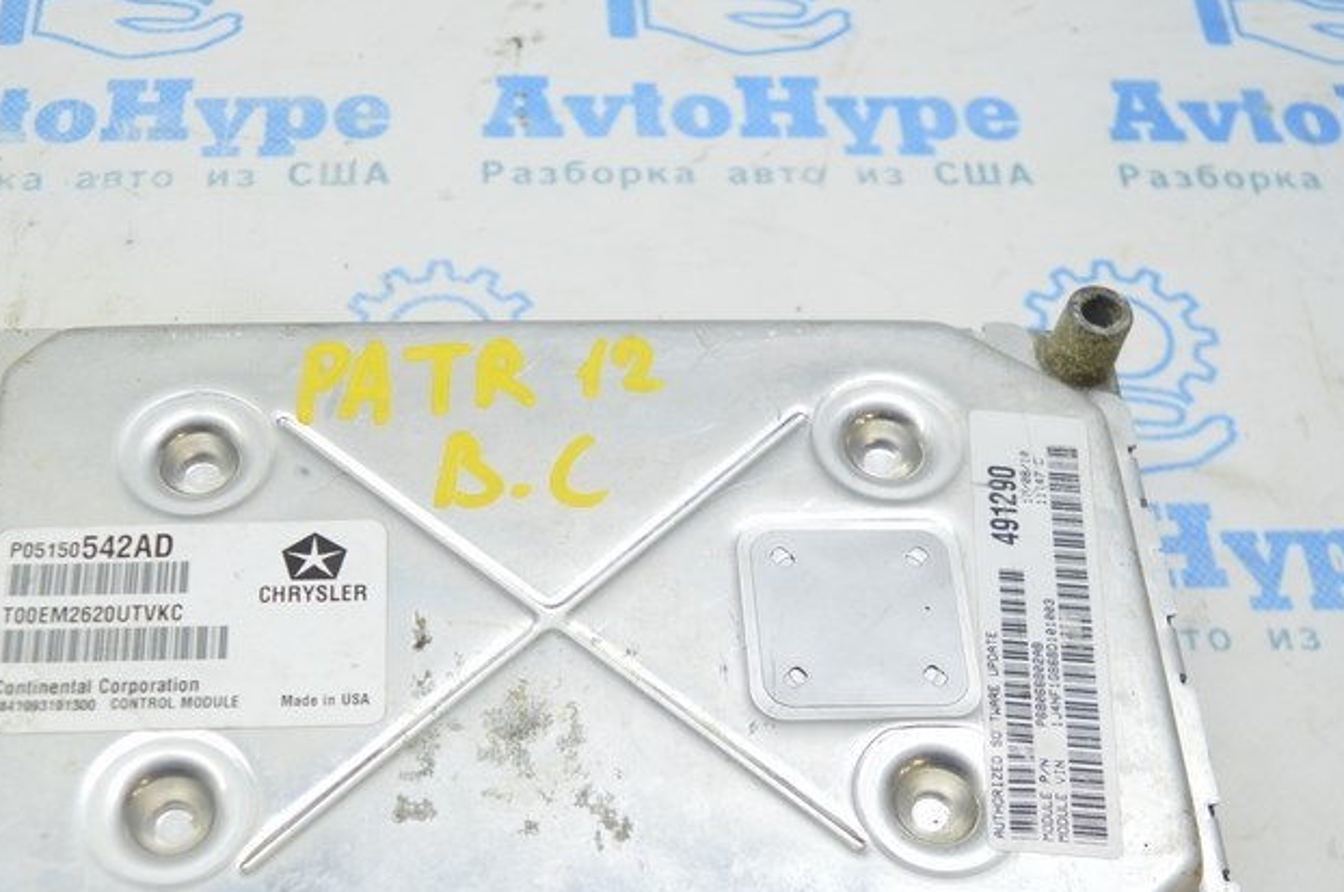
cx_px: 486
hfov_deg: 24.1
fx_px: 3132
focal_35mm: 84
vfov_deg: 16.1
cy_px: 697
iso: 400
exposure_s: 1/40
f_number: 4.5
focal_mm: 34
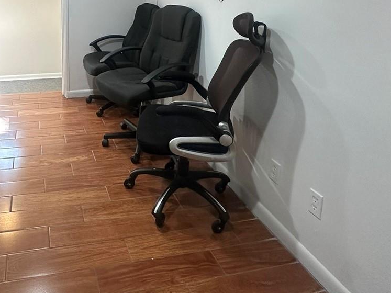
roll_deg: -0.5
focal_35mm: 30
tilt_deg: -9.4
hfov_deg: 56.9
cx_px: 97
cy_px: 33
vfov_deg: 43.1
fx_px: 339
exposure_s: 1/120
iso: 250
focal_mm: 2.22
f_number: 2.2
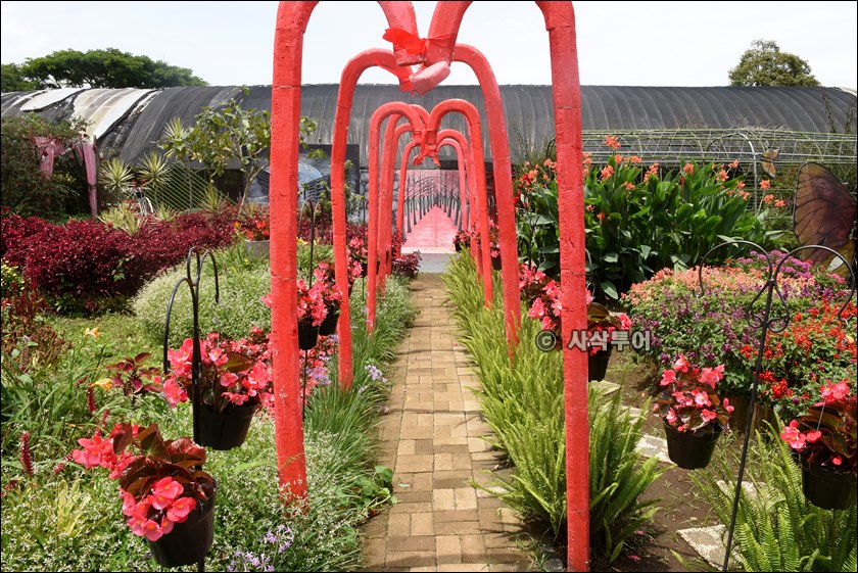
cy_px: 286
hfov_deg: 73.7
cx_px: 429
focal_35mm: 24
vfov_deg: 53.2
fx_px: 572
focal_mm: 24
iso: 640
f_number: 16
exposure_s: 1/320
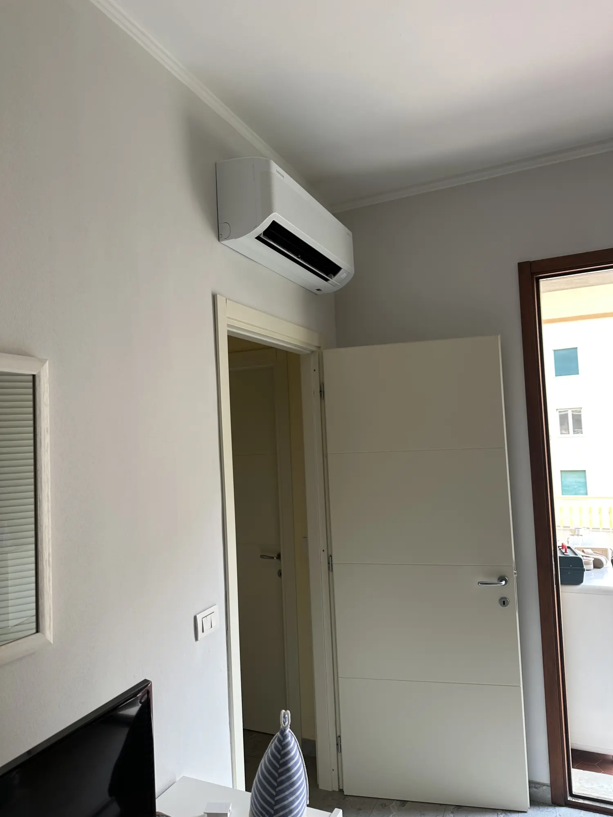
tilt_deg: +4.8
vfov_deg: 71.6
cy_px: 408
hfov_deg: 56.8
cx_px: 306
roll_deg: +2.3
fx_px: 567
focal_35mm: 24
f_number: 1.78
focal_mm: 6.86
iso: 64
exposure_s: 1/100
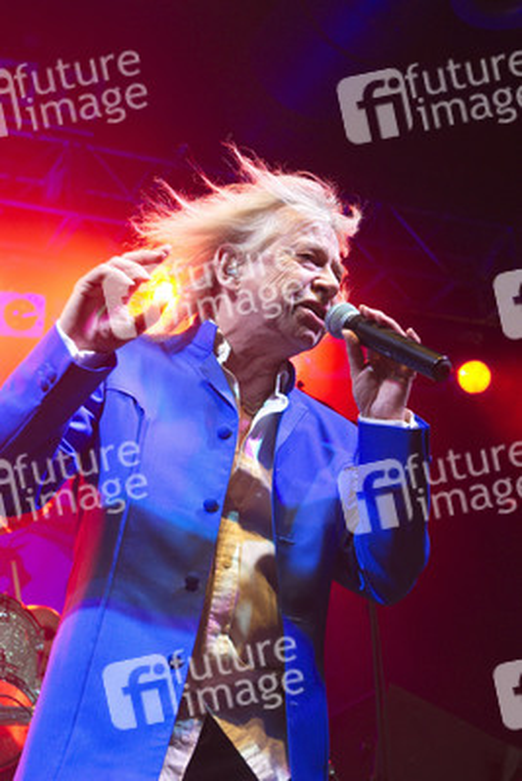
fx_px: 1195
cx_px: 261
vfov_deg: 36.2
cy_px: 390
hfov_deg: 24.6
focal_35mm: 55
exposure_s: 1/200
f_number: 5.6
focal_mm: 55
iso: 1600
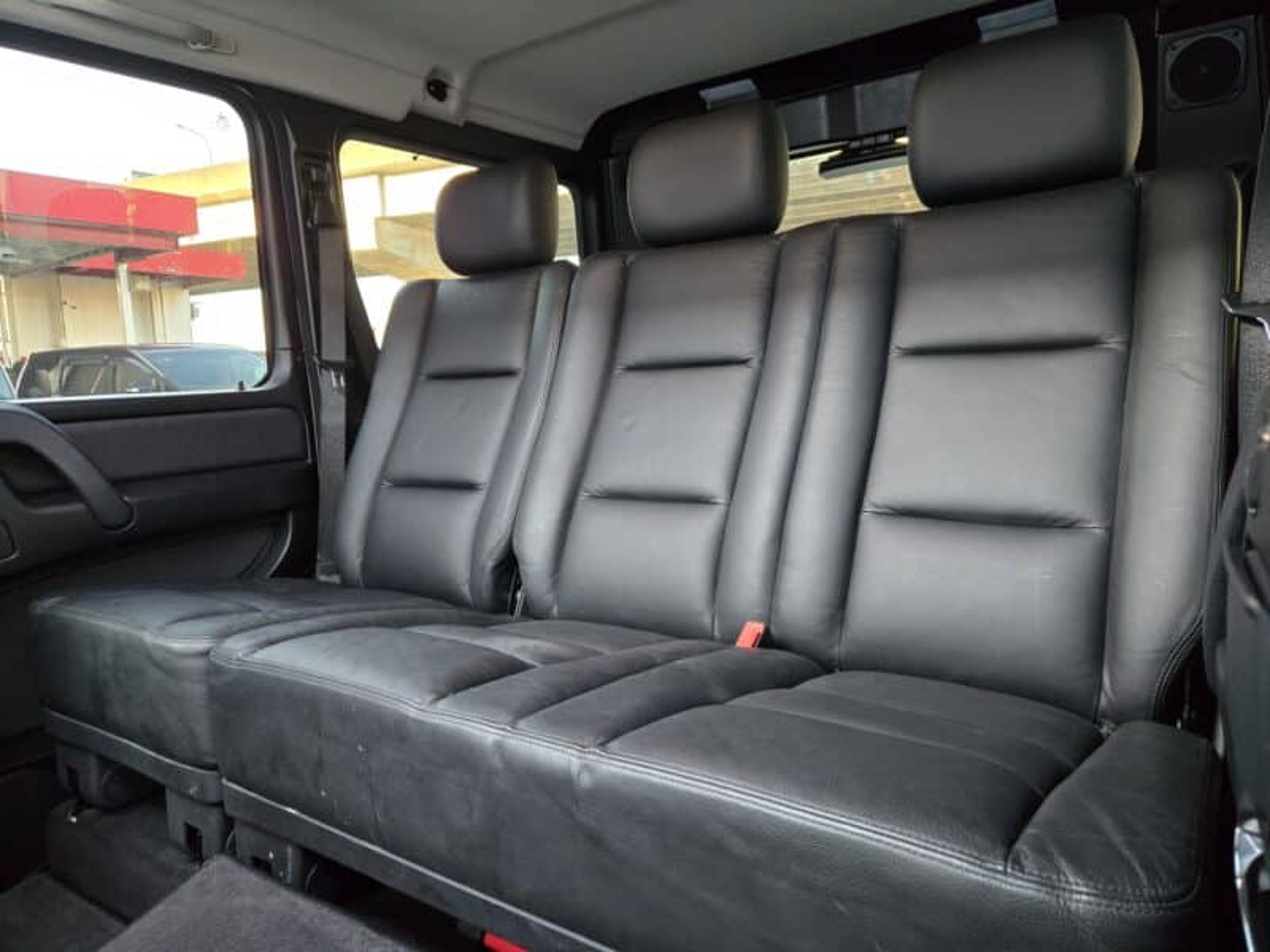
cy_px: 476
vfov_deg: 58.9
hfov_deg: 73.9
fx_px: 844
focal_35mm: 23
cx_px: 635
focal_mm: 5.4
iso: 1000
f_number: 1.8
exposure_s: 1/100
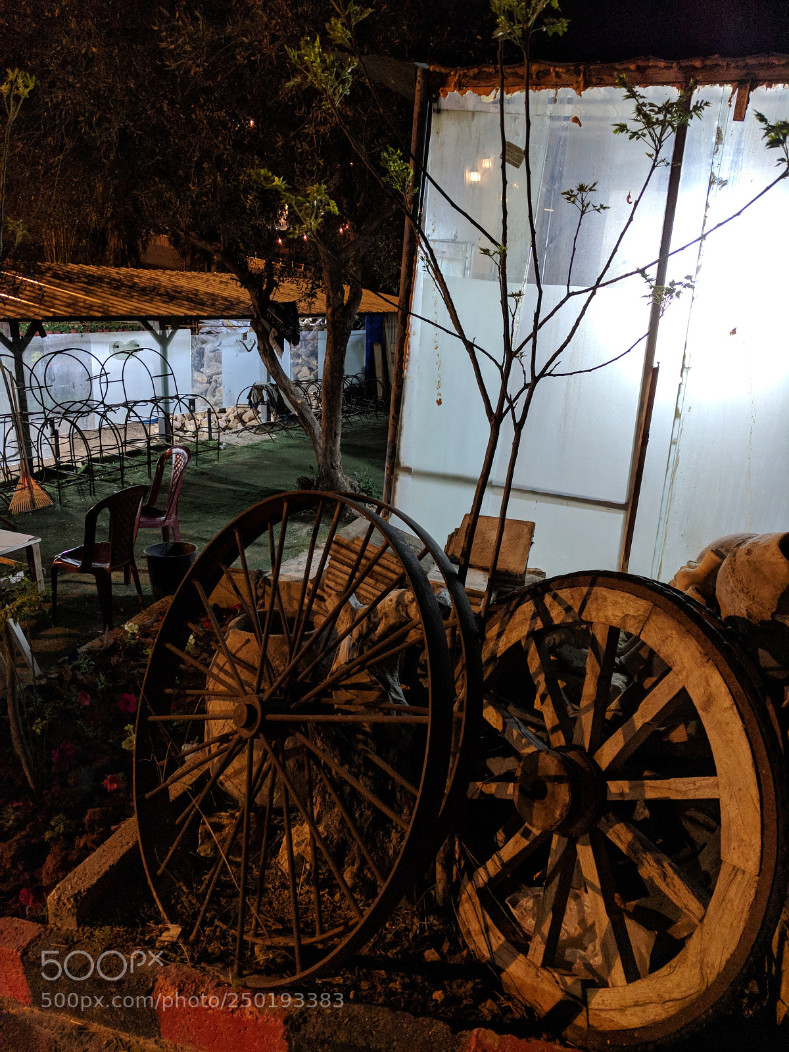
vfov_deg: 67.3
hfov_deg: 53.1
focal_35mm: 26
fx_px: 790
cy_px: 526
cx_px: 394
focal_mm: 4.67
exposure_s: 1/33.3
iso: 766
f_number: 2
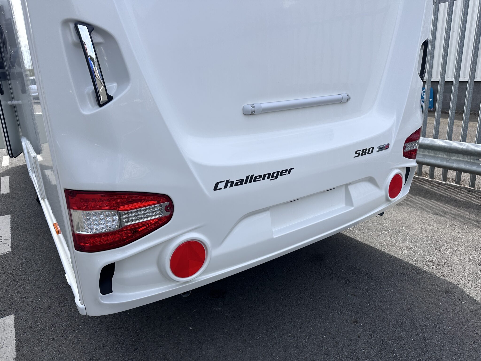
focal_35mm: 24
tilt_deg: -11.6
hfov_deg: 71.6
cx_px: 240
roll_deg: +4.7
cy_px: 180
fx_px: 333
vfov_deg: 56.8
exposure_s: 1/2809
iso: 80
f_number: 1.78
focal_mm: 6.86
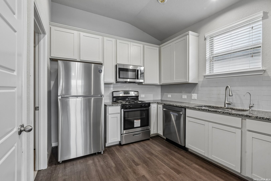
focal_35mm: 16
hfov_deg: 96.7
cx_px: 136
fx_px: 120
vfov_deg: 73.7
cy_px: 90
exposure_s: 1/15
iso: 1250
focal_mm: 16
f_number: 8
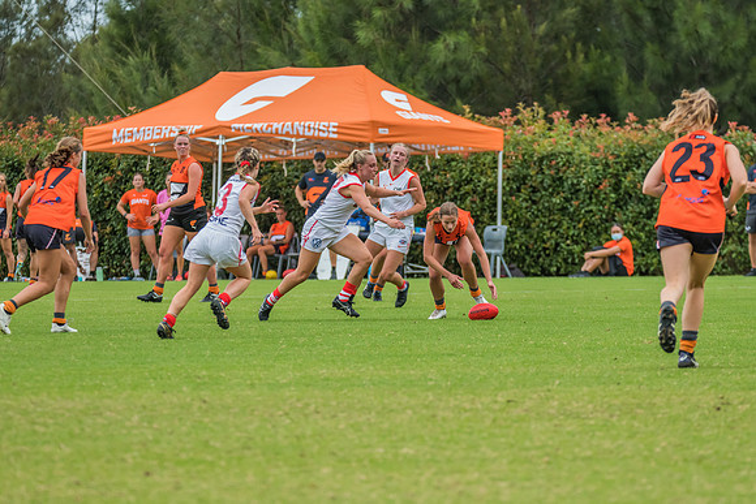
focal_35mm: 301
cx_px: 434
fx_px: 6320
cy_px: 271
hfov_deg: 6.8
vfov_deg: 4.6
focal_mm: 260
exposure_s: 1/1600
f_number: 7.1
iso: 1000
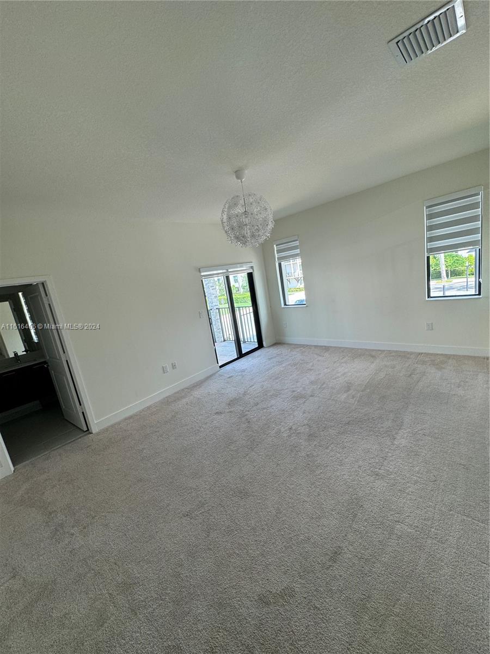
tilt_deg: -11.4
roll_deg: +8.5
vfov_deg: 102.1
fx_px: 264
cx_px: 245
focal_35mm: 14
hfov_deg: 85.7
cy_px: 327
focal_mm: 2.22
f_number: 2.2
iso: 64
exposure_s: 1/120
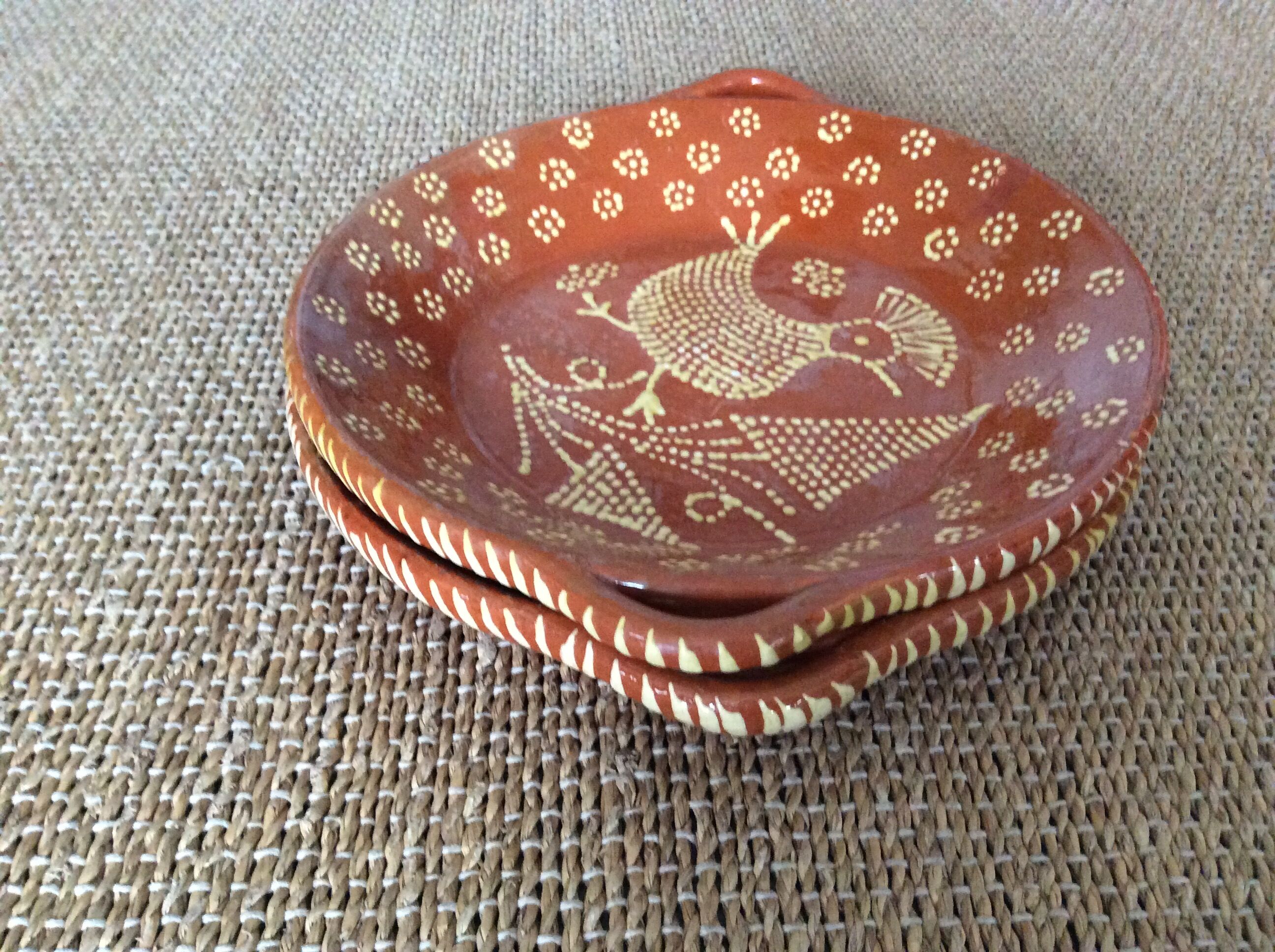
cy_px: 476
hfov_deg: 56.9
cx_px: 638
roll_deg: +0.8
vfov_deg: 44.1
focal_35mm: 32
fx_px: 1177
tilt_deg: -41.6
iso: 320
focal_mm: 3.3
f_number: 2.4
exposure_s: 1/17
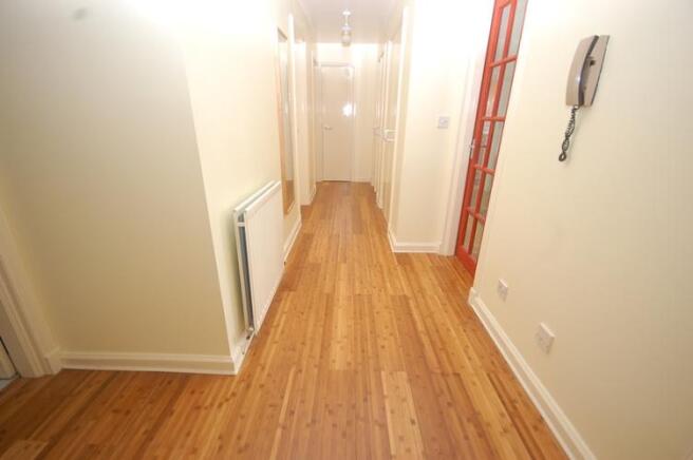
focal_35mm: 15
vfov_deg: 77.2
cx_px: 346
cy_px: 230
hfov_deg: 100.4
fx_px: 288
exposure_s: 1/60
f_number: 4
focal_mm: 10
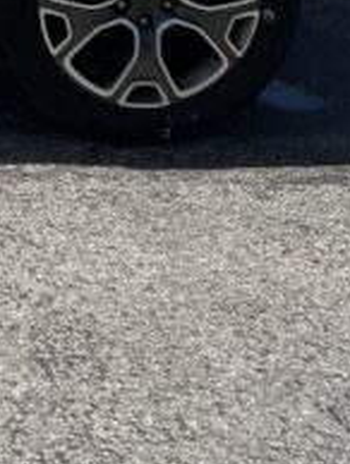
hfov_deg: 9.9
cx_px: -405
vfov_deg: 13.1
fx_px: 1843
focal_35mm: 137
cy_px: -344
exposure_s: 1/4630
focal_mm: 5.7
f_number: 1.5
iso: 50
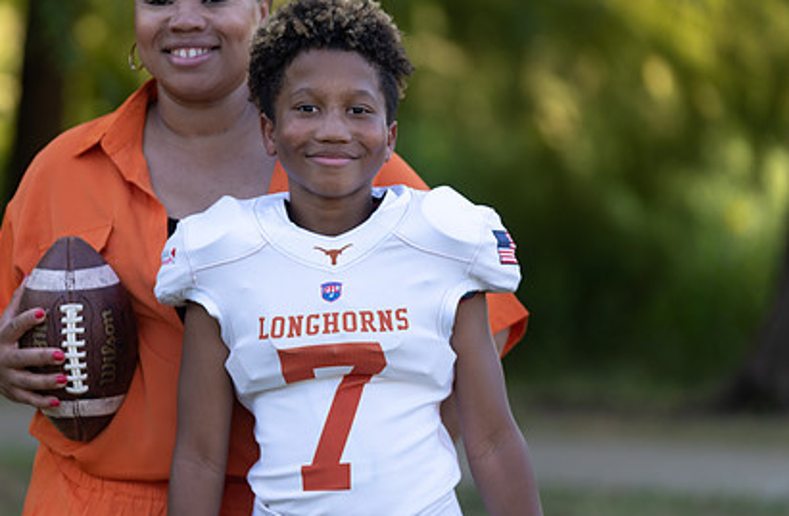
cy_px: 236
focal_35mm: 226
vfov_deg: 6.0
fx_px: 4925
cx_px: 290
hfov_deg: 9.2
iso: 160
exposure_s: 1/400
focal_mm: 156
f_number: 2.8
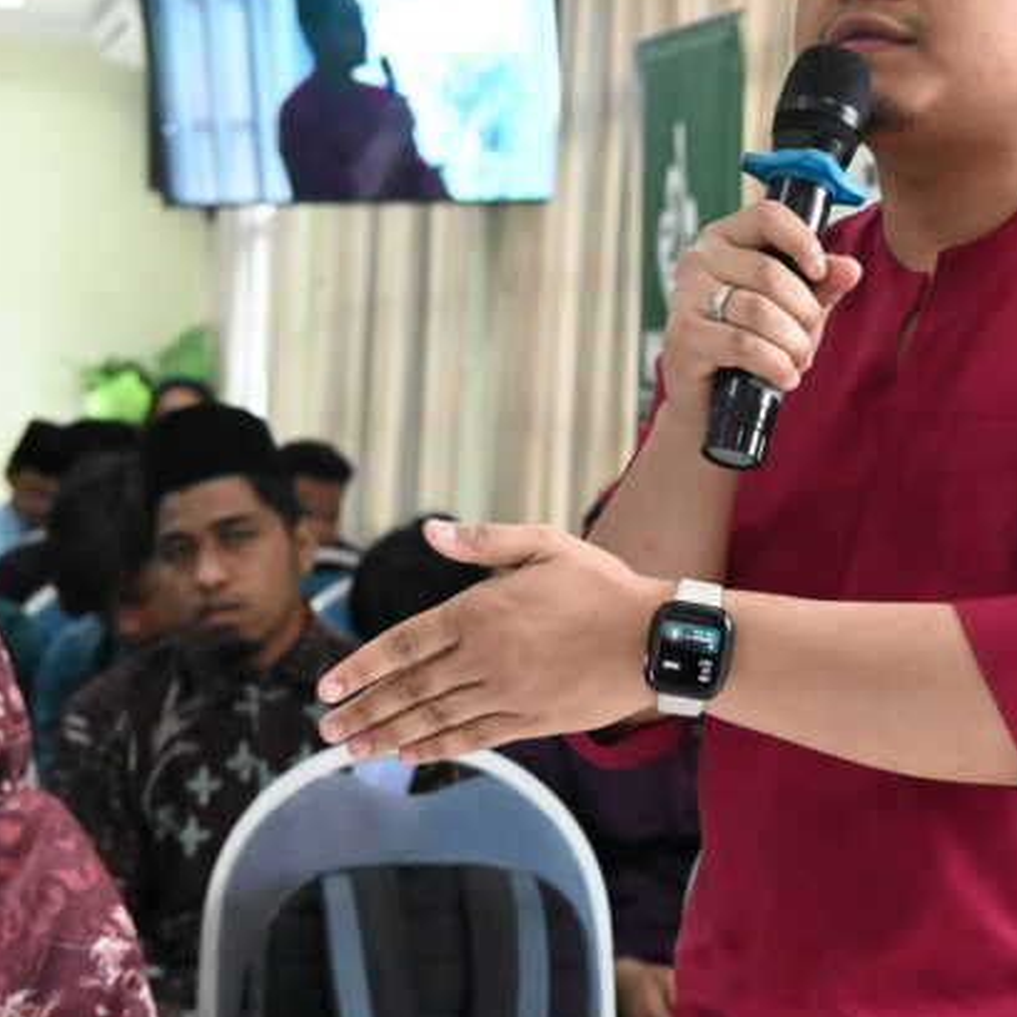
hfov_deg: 17.4
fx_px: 3257
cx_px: 977
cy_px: 423
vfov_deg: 17.7
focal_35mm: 98
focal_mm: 46
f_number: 5
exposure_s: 1/400
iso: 16000
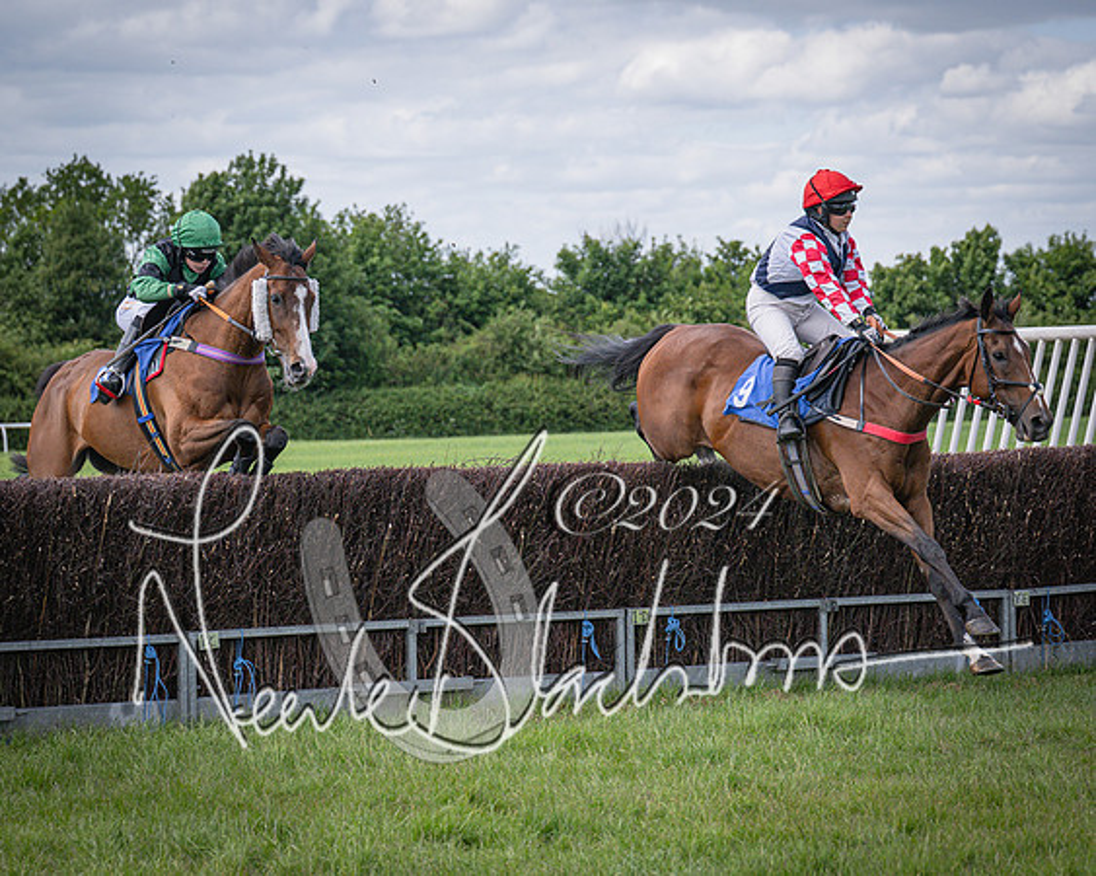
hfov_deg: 15.8
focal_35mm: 122
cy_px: 439
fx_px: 3946
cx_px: 570
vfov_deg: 12.7
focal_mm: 70
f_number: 3.5
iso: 400
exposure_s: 1/3200
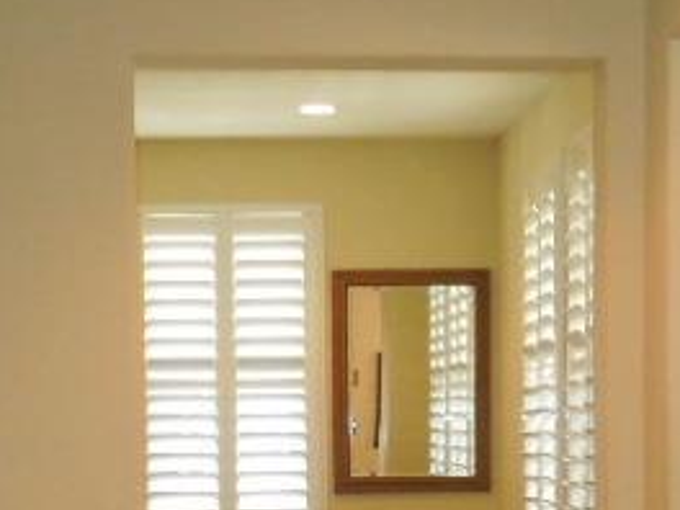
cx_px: 363
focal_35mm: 97
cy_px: 600
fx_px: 1905
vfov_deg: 14.8
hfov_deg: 20.2
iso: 360
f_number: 3.3
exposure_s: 1/40
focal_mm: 4.5
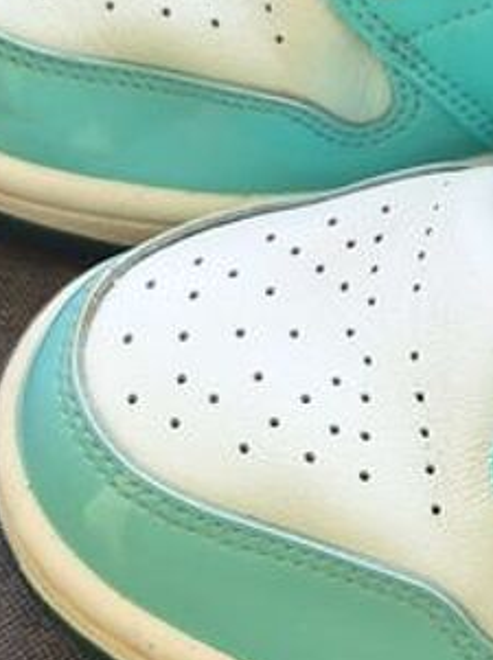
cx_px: 824
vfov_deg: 18.9
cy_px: 32
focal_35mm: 102
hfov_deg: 13.3
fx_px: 1941
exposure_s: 1/212
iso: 40
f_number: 1.8
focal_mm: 5.54
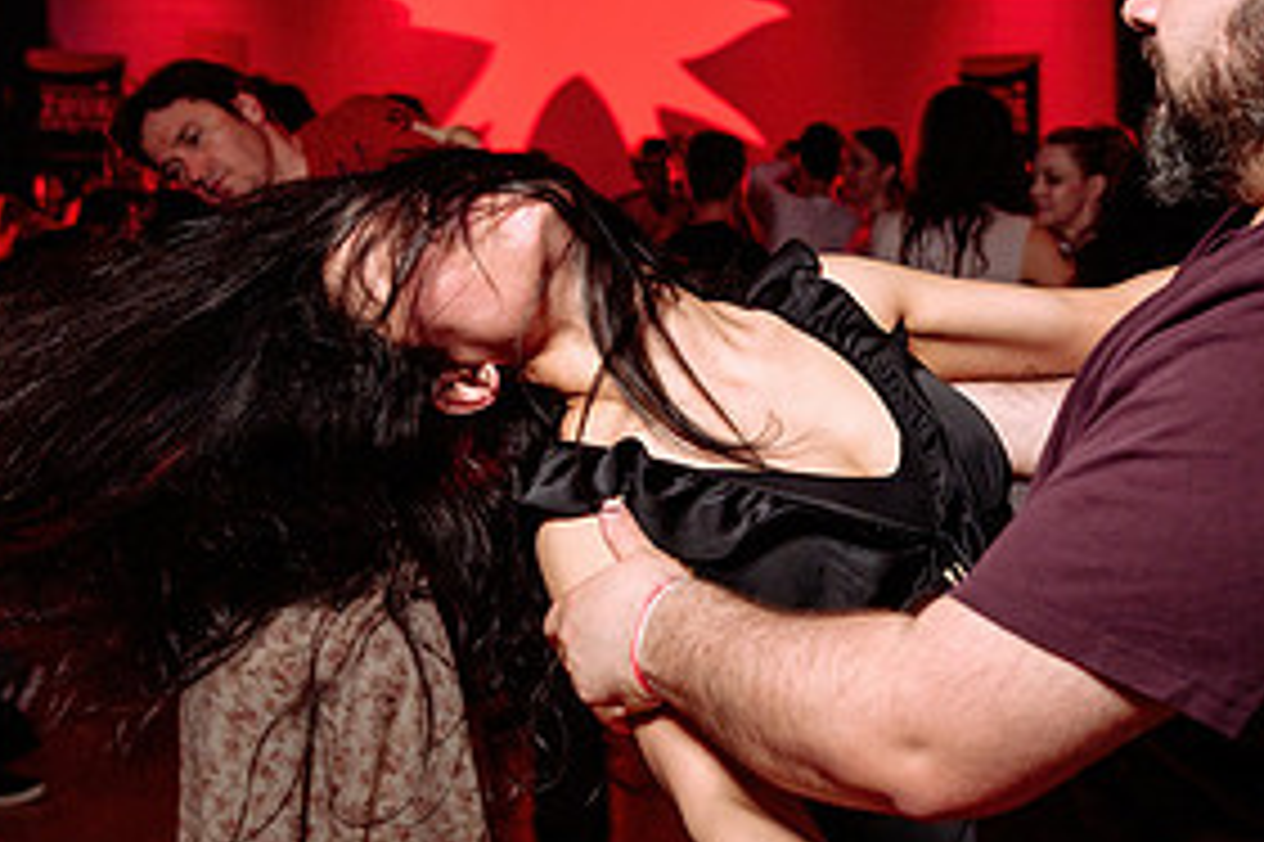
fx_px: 2491
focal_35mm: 71
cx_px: 1043
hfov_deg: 27.8
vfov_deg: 19.2
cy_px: 377
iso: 1000
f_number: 3.5
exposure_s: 1/40
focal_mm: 29
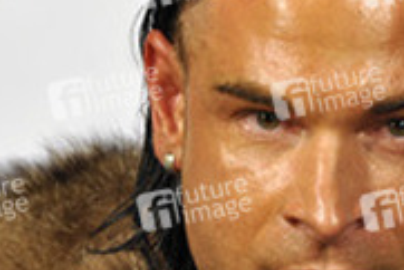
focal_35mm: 373
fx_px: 4189
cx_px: 358
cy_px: 150
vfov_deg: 3.7
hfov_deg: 5.5
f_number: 6.3
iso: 640
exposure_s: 1/125
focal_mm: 100
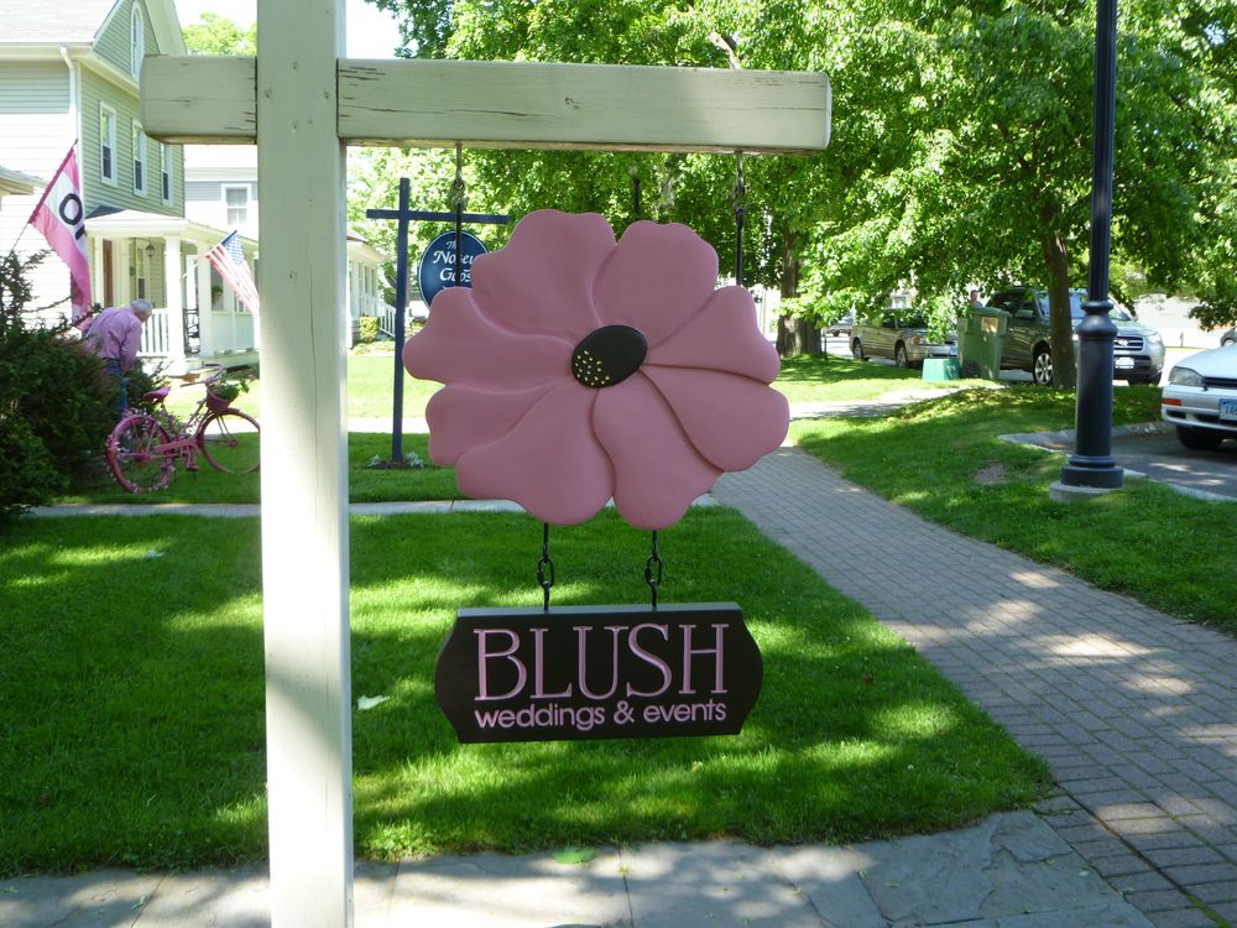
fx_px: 1215
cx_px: 618
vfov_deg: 41.8
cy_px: 464
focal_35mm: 34
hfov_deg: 54.0
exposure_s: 1/80
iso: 80
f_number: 3.6
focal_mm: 6.1
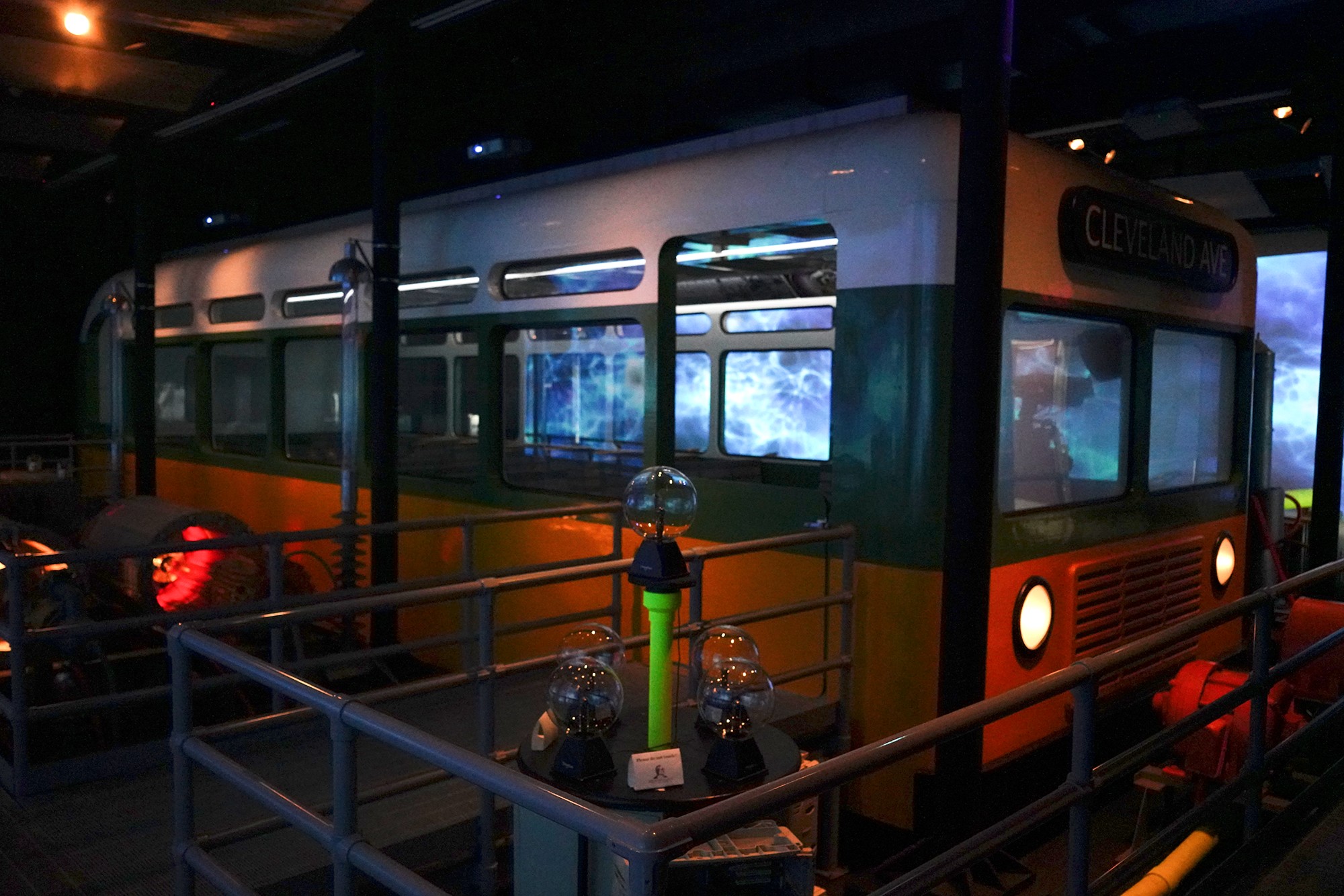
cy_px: 448
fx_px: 1045
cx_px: 672
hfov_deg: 65.5
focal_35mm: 28
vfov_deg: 46.4
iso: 10000
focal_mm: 28
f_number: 4
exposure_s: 1/100
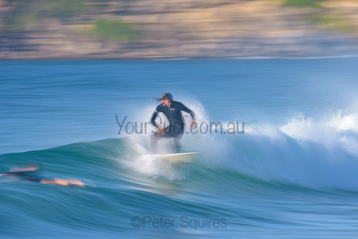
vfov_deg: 2.8
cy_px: 120
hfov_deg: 4.1
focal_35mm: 500
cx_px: 179
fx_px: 4973
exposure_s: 1/6
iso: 31
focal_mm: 500
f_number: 14
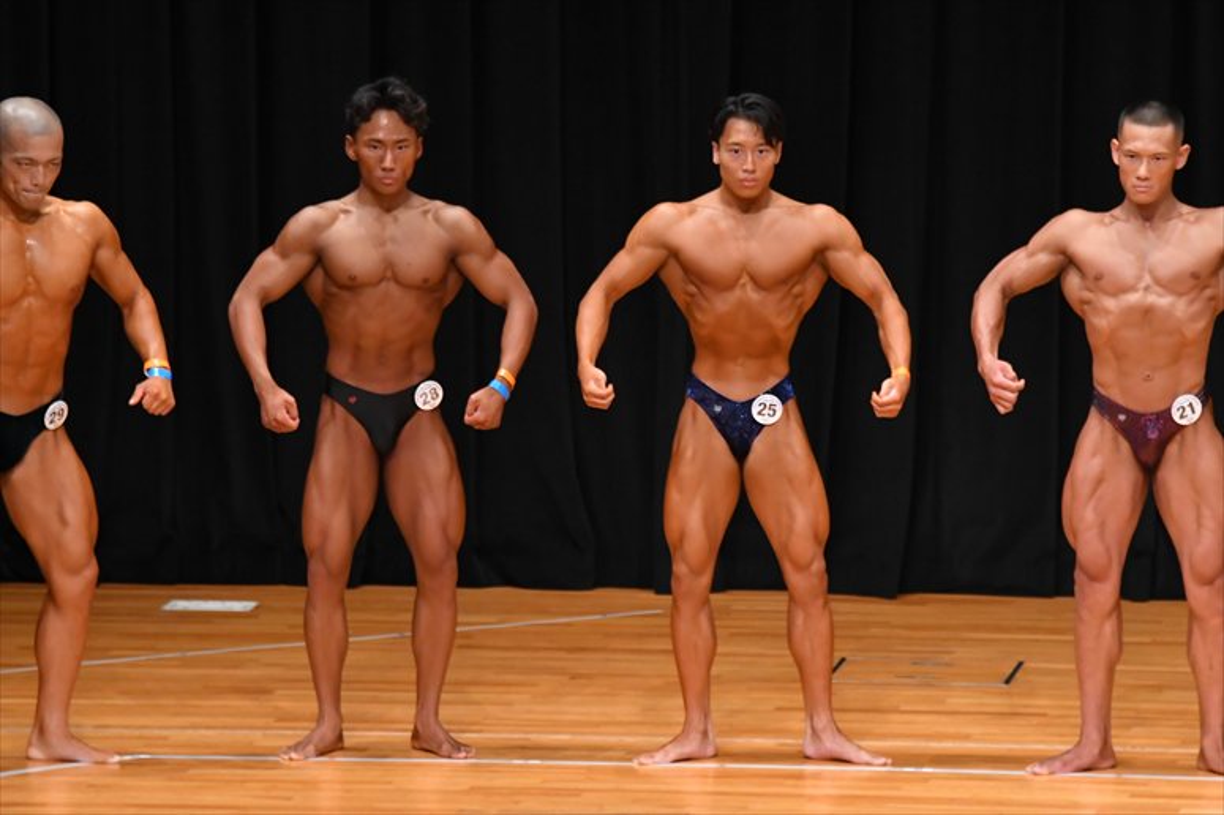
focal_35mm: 285
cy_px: 408
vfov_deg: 4.8
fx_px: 9685
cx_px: 612
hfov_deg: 7.2
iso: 4000
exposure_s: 1/400
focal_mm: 190
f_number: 5.6
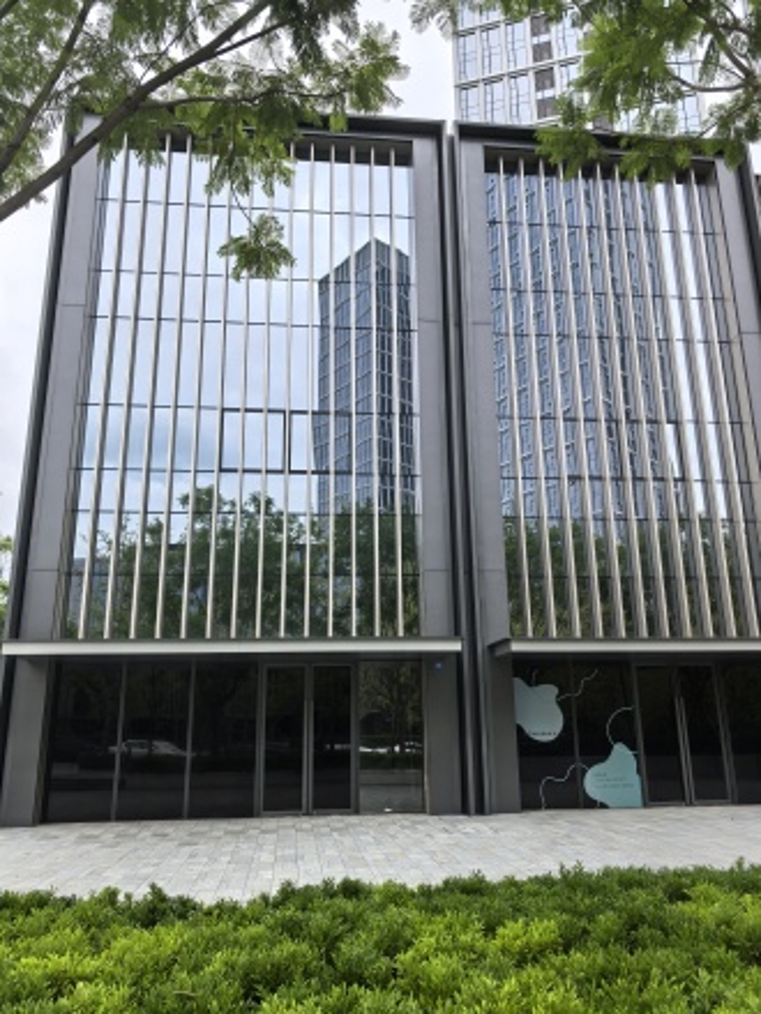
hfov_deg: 51.4
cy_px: 507
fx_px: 791
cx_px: 380
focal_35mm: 27
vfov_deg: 65.3
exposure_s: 1/756
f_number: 2
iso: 50
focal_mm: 6.98
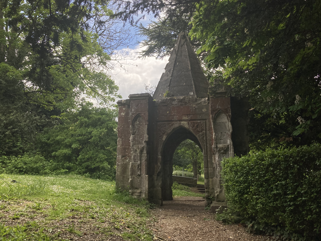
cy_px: 121
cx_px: 158
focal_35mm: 29
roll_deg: -0.2
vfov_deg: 48.2
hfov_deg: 61.7
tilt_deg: +13.0
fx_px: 269
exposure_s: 1/1499
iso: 20
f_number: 1.8
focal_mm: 3.99
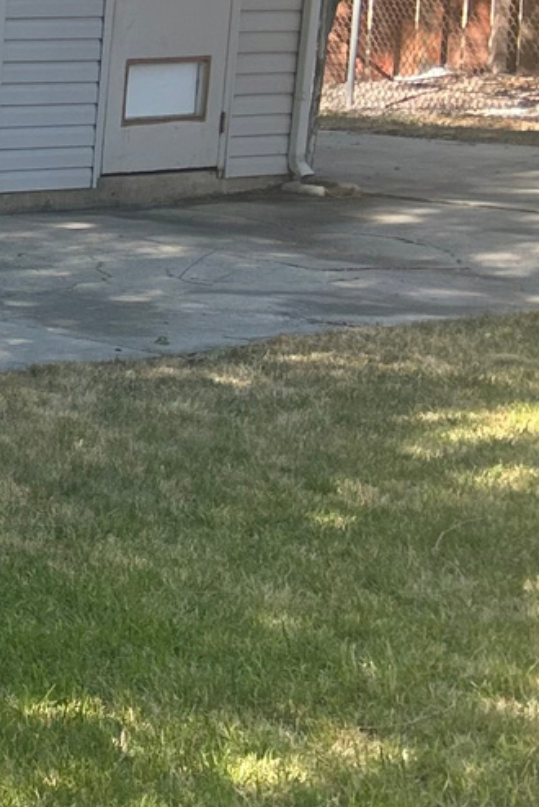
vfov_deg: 18.2
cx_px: -1057
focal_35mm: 112
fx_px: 2512
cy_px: 247
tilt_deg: -9.5
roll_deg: +0.1
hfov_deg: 9.6
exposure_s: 1/511
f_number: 1.5
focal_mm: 5.7
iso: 50
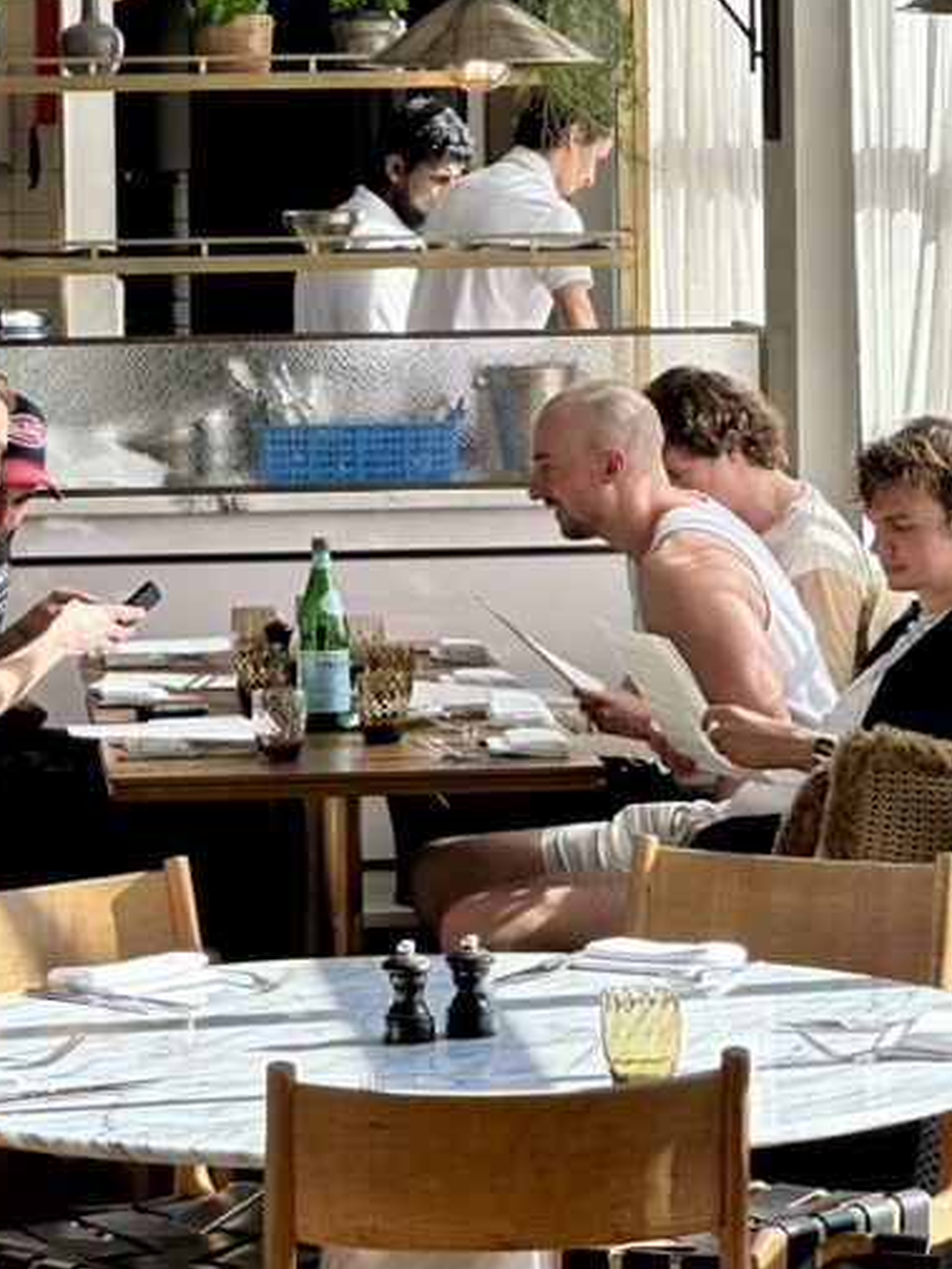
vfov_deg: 12.6
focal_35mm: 156
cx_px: 450
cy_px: 470
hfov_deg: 9.5
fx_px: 5718
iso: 32
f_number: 2.8
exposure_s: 1/106
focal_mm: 9
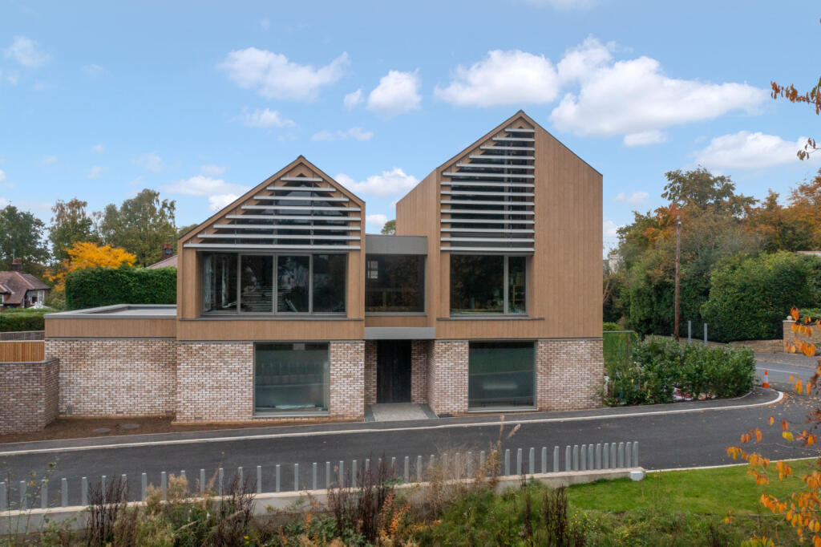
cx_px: 410
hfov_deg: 65.5
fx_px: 638
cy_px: 274
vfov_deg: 46.4
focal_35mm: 28
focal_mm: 10.26
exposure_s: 1/200
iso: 400
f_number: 10
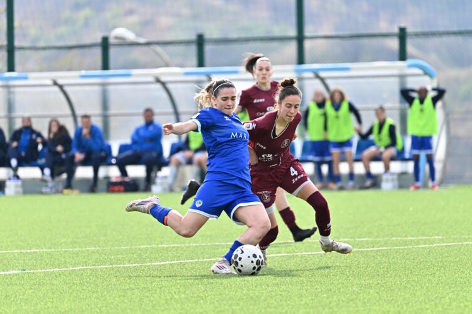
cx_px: 236
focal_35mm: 359
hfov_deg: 5.7
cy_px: 154
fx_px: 4706
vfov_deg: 3.8
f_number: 5.6
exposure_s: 1/1000
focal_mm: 350
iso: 450
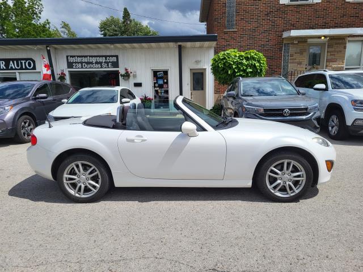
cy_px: 136
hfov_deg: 67.3
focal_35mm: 26
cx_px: 182
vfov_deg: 53.1
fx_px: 273
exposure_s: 1/5300
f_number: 1.8
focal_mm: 5.4
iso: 40
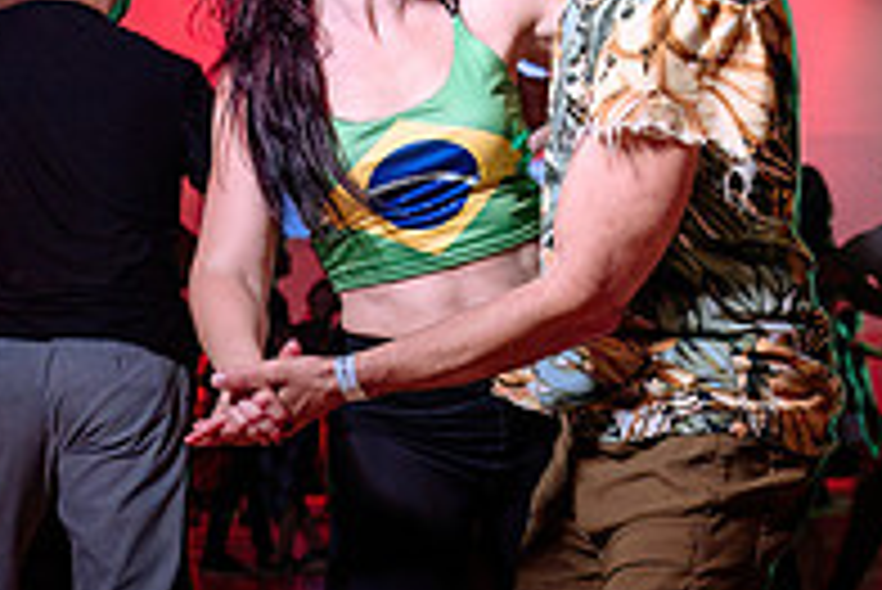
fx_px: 2403
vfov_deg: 14.0
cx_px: 729
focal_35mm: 98
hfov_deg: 20.5
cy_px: 373
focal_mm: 29
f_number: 2.8
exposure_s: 1/60
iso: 1000
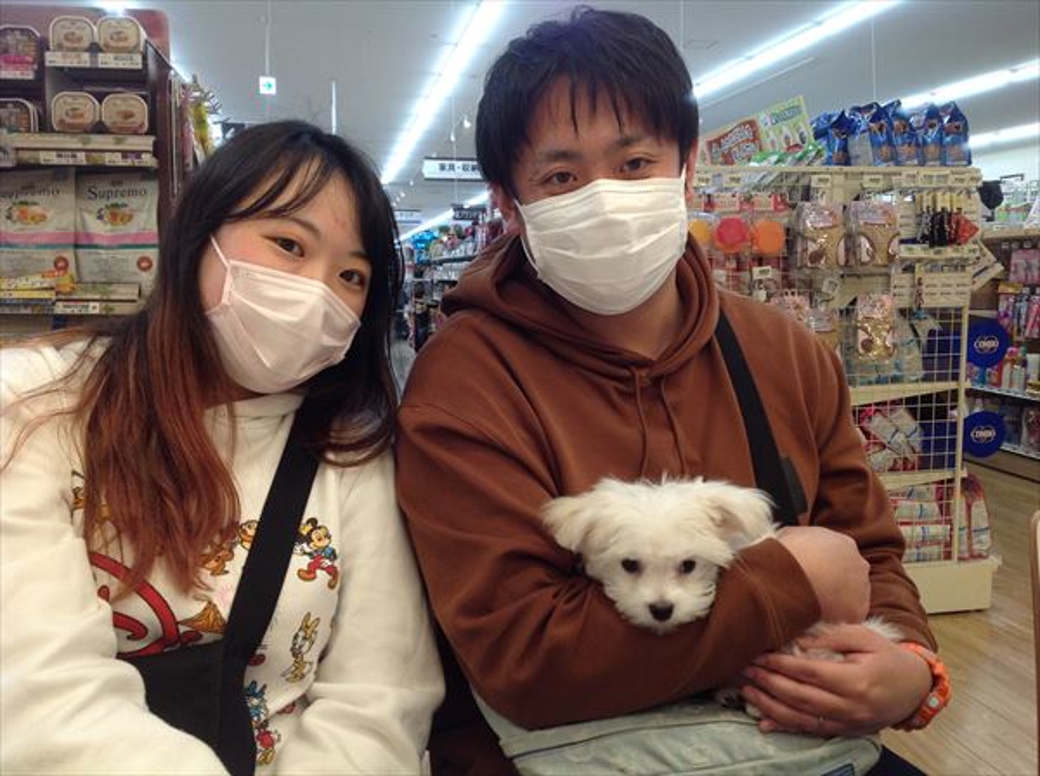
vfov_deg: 40.6
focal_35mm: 35
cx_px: 520
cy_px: 388
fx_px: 1050
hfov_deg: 52.7
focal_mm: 4.28
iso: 80
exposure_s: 1/60
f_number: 2.4
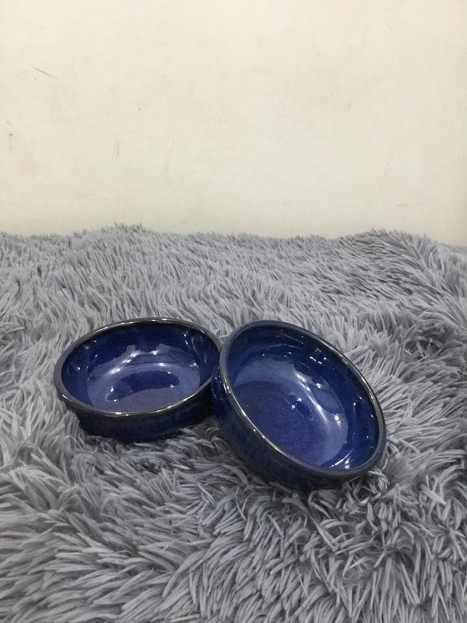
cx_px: 234
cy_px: 312
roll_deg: +1.3
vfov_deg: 58.4
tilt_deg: -30.6
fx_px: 558
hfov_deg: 45.4
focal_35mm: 31
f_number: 2.4
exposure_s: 1/33
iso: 160
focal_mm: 3.3
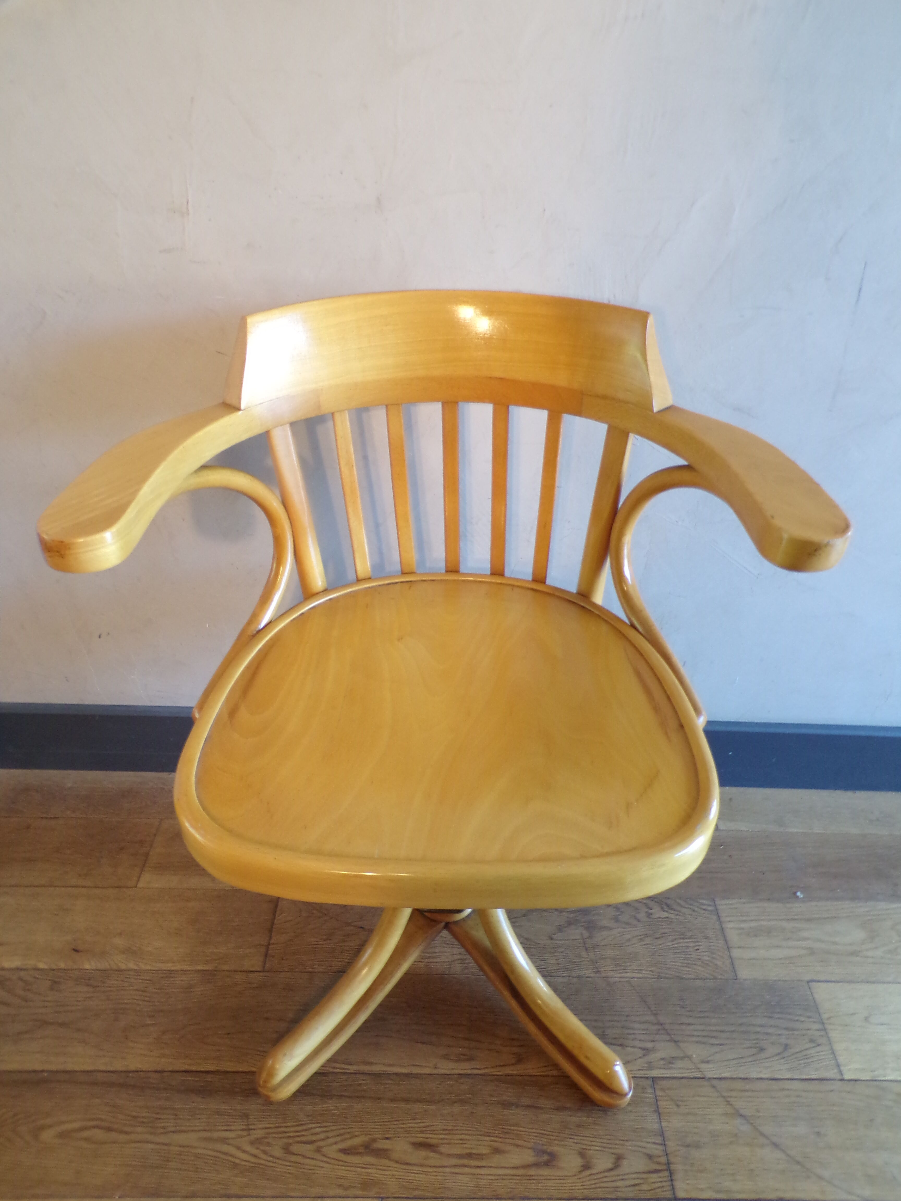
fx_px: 833
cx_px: 450
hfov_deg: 56.8
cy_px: 600
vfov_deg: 71.6
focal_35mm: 24
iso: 200
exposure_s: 1/18
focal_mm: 4.3
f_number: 3
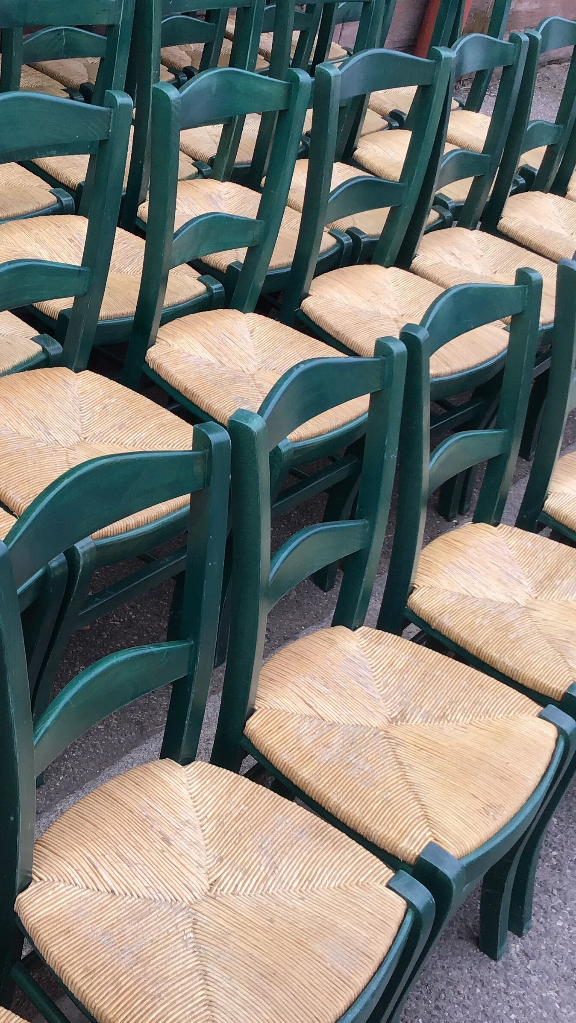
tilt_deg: -33.7
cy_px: 503
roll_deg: -12.1
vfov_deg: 44.6
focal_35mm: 46
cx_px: 93
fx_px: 1249
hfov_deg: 25.4
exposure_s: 1/288
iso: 25
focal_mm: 3.3
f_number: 2.4
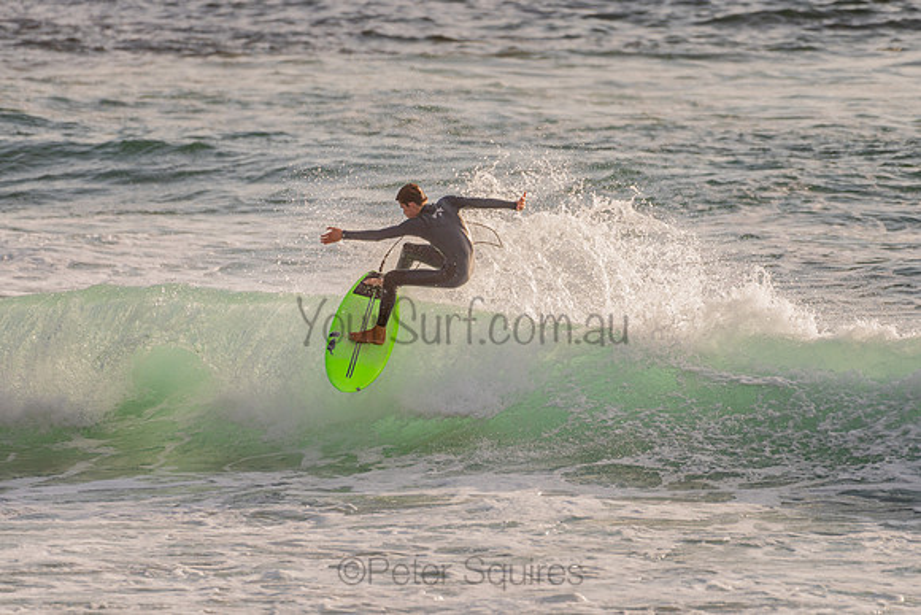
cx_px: 449
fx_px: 15683
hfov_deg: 3.4
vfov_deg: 2.2
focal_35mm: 613
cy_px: 298
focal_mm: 500
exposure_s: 1/2000
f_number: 5.6
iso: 160
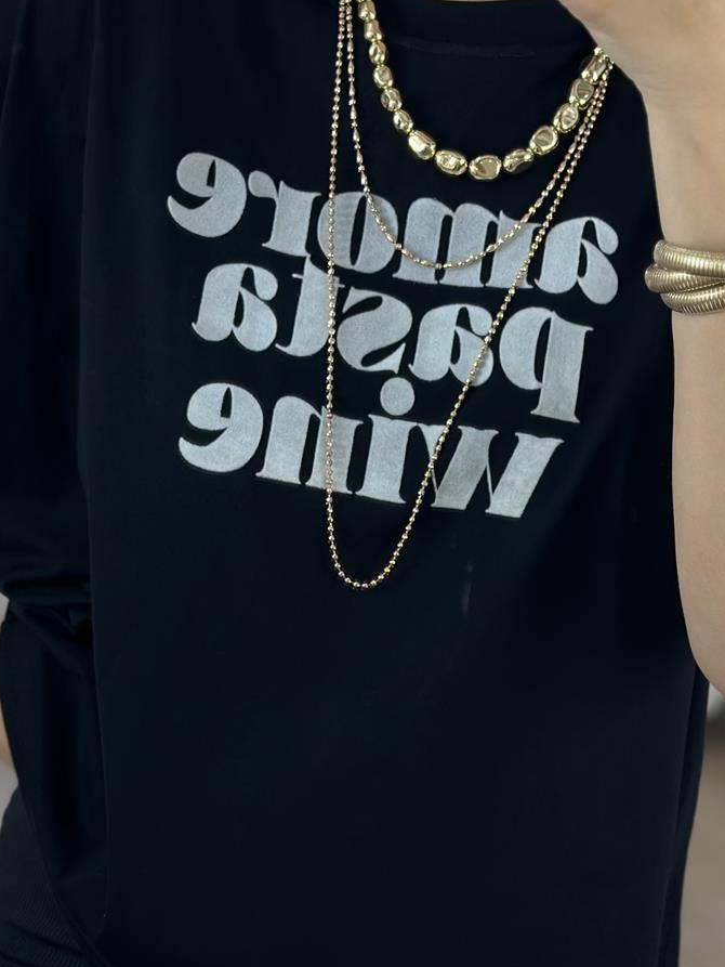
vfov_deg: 22.7
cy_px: 580
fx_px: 2401
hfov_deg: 17.2
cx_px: 303
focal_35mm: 86
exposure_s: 1/204
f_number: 1.78
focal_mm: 6.86
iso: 80
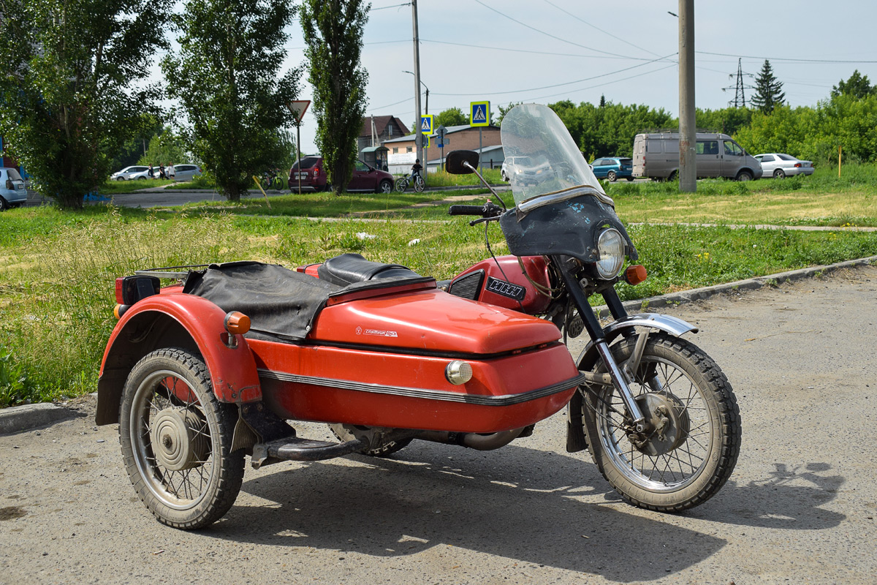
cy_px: 292
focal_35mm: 44
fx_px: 1060
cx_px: 438
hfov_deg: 45.0
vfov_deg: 30.8
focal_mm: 29
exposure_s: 1/800
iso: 200
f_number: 6.3
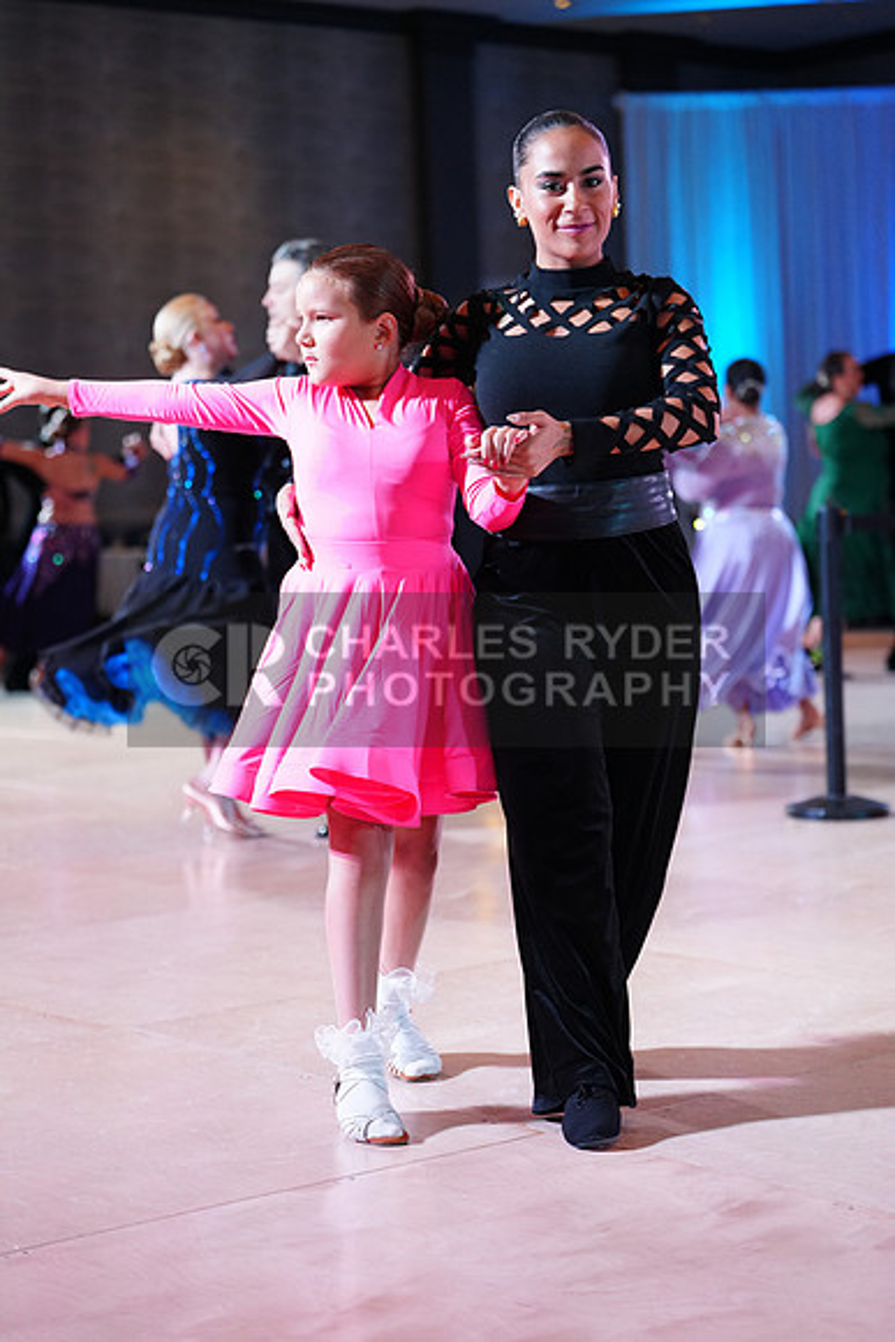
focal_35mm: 70
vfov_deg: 28.8
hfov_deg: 19.5
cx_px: 448
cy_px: 671
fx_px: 2609
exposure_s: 1/400
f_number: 2.8
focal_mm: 70
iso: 2000
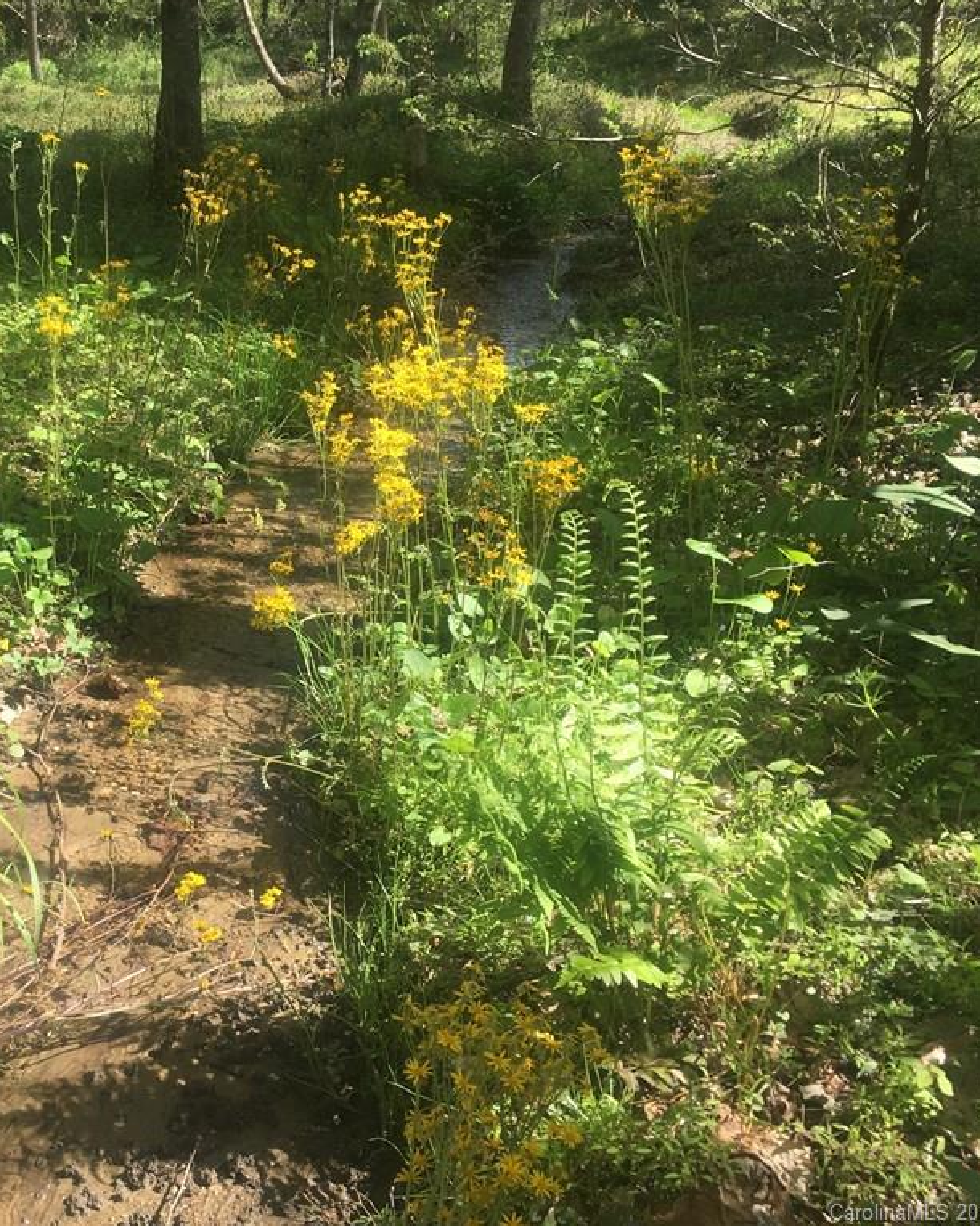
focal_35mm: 38
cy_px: 611
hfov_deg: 37.7
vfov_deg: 47.9
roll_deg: -2.1
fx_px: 1378
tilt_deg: -21.7
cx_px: 191
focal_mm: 4.15
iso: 25
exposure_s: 1/409
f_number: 2.2
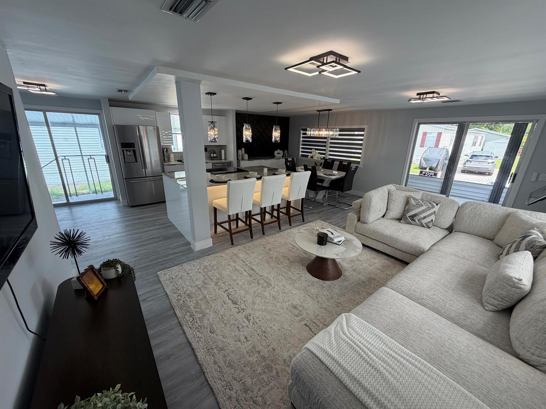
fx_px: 221
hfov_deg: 102.1
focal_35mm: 14
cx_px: 273
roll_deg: -0.7
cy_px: 204
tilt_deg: -16.8
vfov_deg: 85.7
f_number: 2.2
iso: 64
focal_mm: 2.22
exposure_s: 1/120
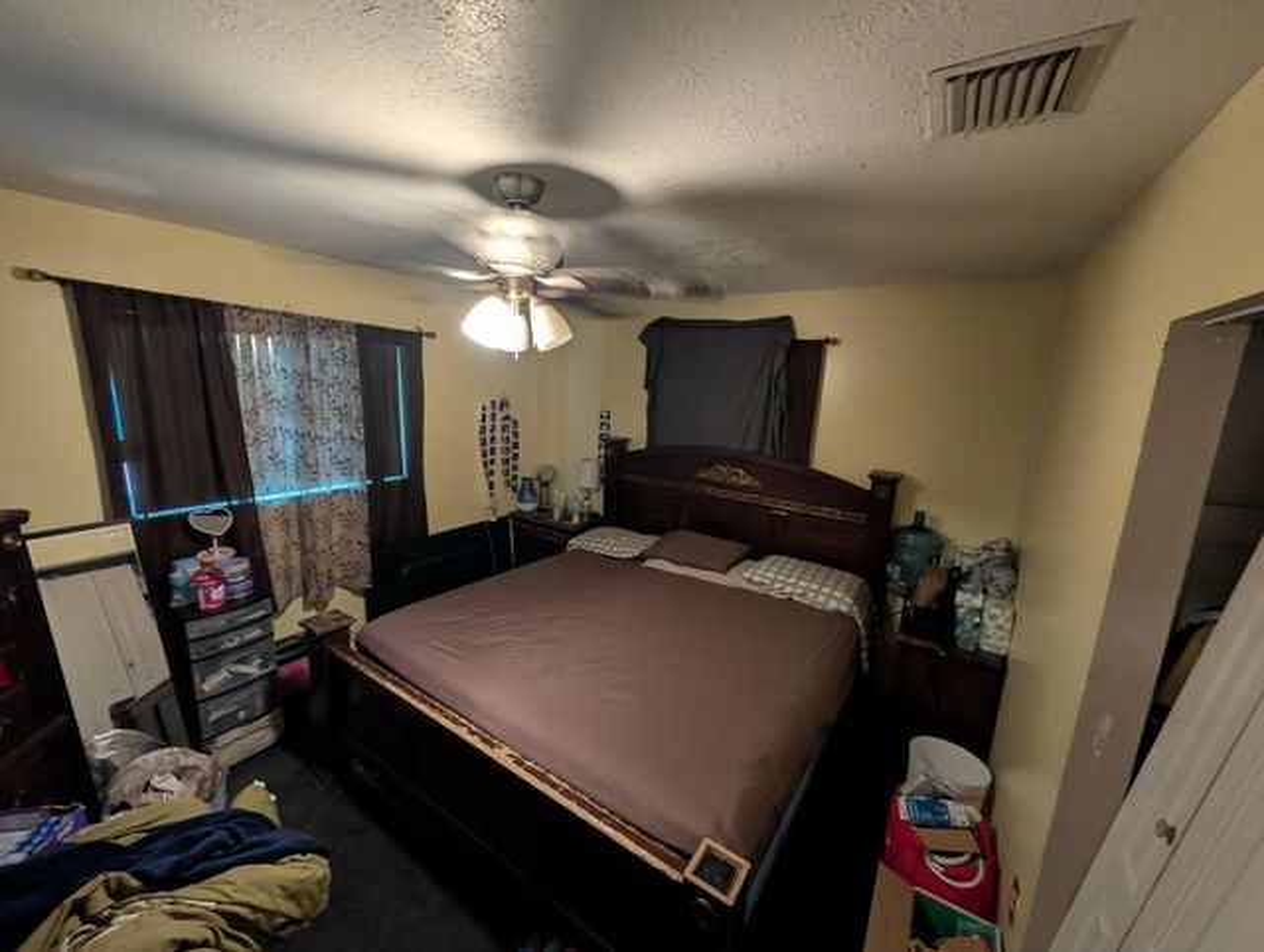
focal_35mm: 12
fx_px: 439
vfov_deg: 94.6
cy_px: 476
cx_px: 632
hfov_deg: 110.5
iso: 223
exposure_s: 1/24
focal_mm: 2.02
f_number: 1.7
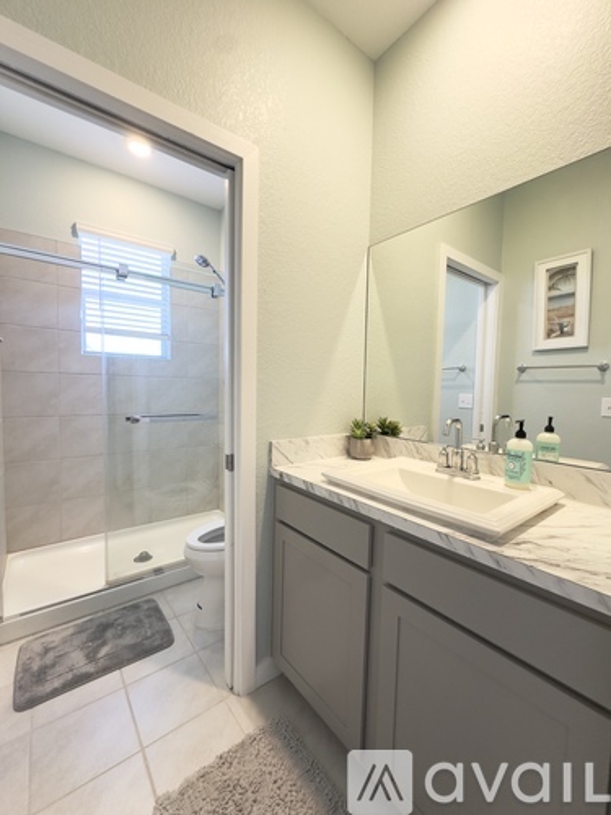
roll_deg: -0.4
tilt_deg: -2.7
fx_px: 329
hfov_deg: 85.7
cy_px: 408
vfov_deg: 102.1
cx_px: 306
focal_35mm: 14
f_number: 2.2
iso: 160
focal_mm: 2.22
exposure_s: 1/60
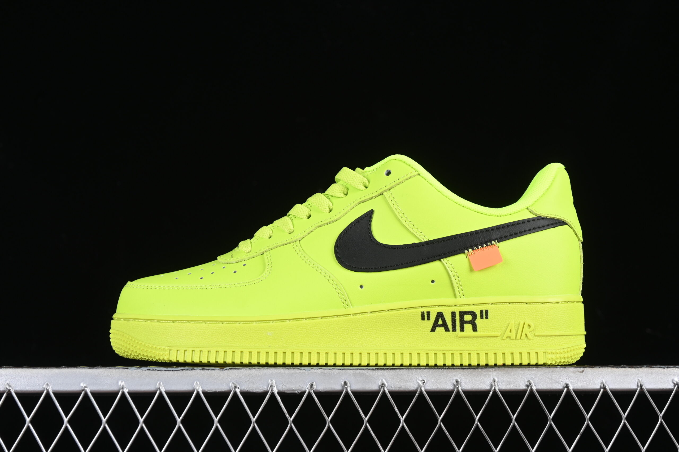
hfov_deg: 27.0
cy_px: 226
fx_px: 1415
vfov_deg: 18.2
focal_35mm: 75
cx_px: 340
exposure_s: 1/80
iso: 160
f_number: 6.3
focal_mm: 50
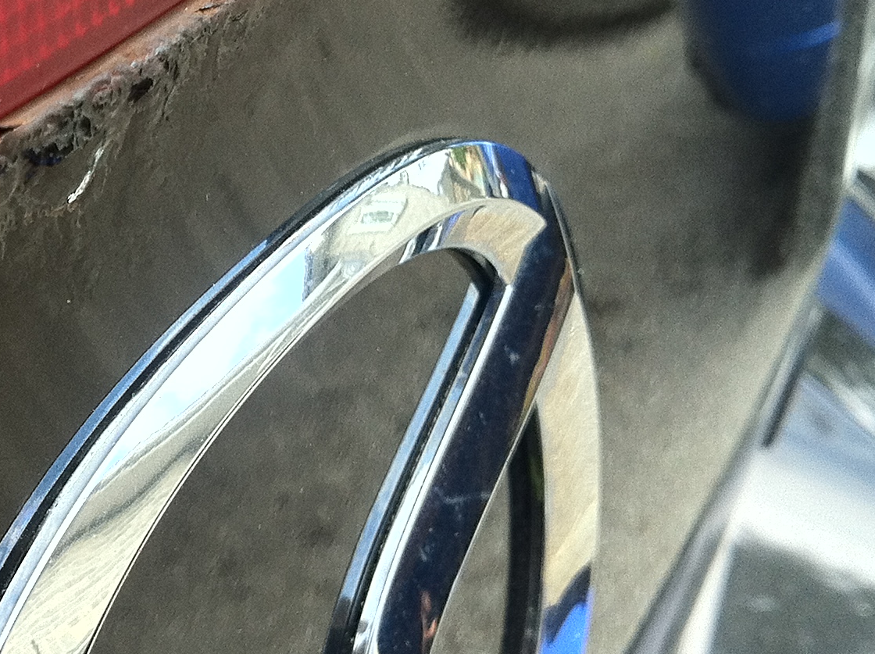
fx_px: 2045
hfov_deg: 22.9
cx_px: -62
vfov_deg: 18.2
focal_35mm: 81
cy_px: 288
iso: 100
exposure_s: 1/60
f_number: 2.8
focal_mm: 3.85
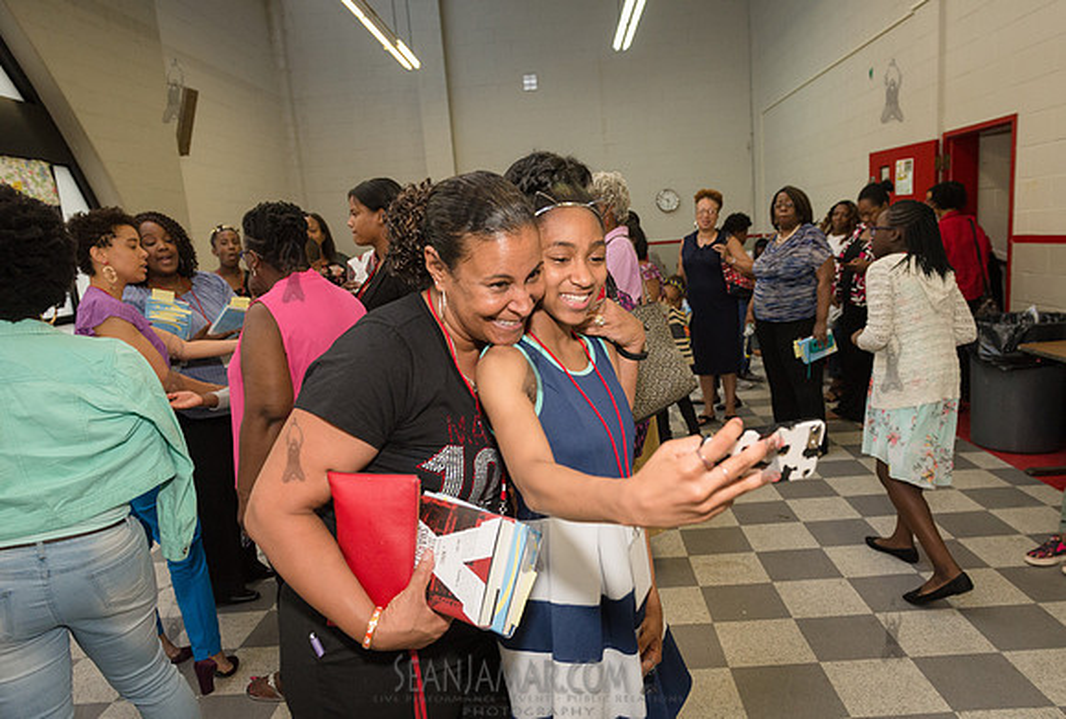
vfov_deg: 50.8
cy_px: 379
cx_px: 567
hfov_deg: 70.3
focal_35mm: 25
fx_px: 756
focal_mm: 24
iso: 2000
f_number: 4.5
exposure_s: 1/500
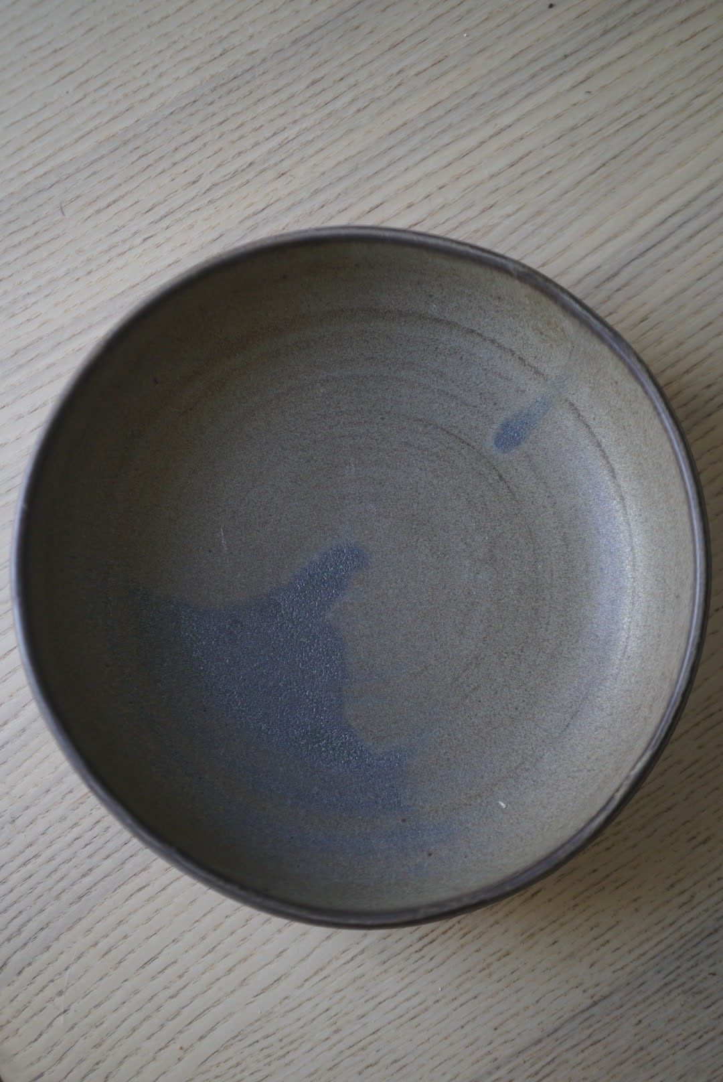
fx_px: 1052
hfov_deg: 37.9
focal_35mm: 35
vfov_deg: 54.4
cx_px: 362
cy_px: 541
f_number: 2.8
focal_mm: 35
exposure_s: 1/60
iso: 320
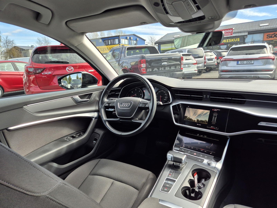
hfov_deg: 73.9
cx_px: 138
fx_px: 184
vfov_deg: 58.9
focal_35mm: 23
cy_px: 104
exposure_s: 1/459
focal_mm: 5.4
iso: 25
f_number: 1.8
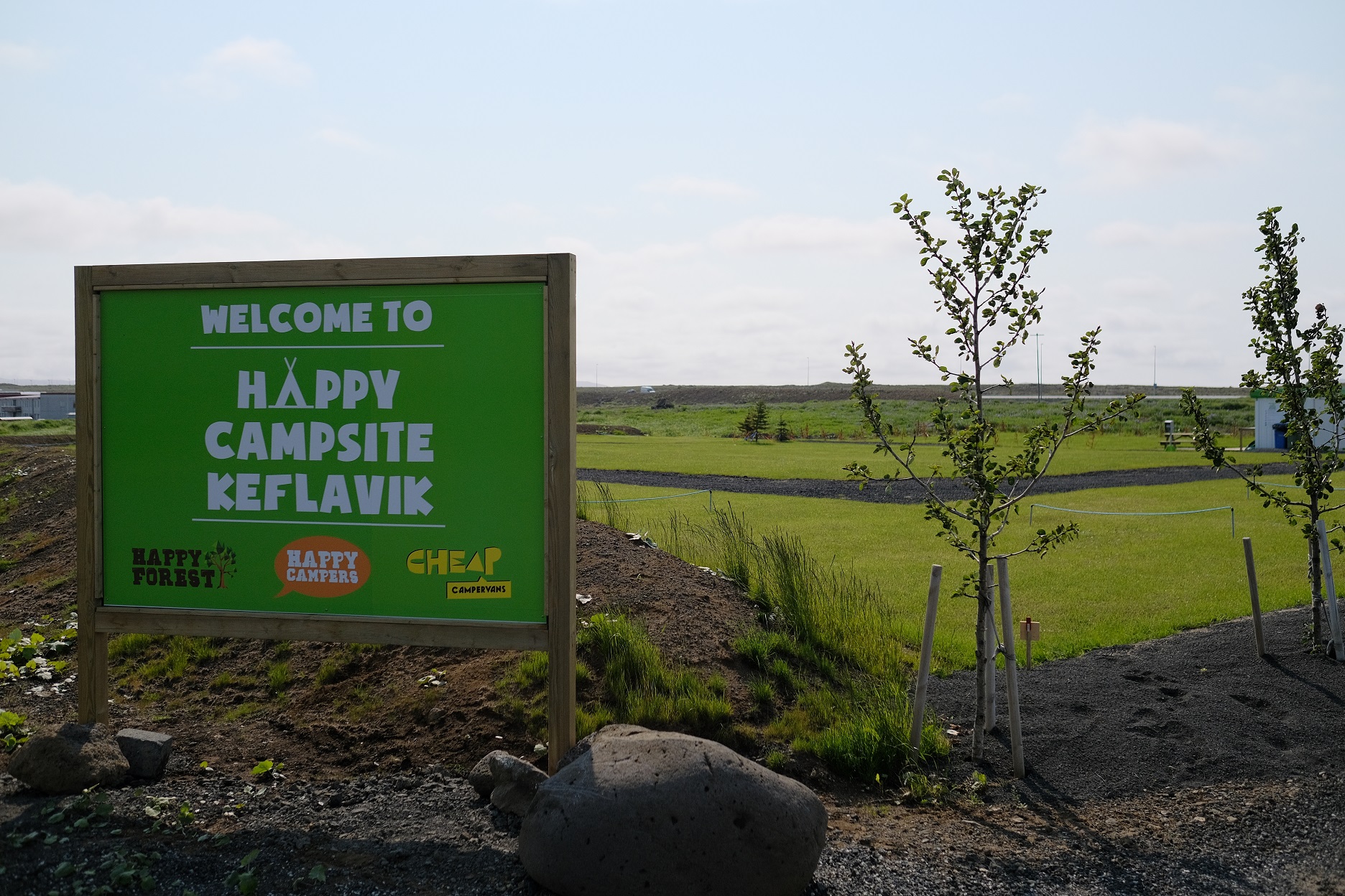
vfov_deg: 37.9
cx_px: 672
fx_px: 1308
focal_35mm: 35
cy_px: 448
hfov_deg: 54.4
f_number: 2.5
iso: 640
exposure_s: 1/17000
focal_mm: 23
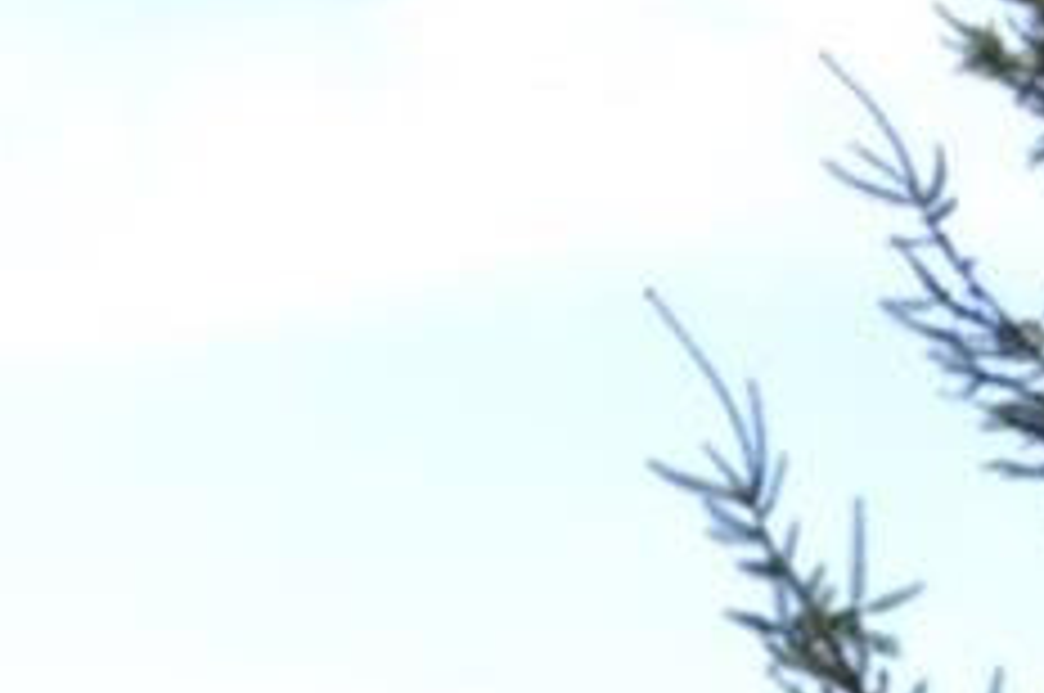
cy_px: 1372
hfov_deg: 12.1
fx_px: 4605
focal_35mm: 159
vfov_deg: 8.2
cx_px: -729
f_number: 7.1
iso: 100
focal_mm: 24
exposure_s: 1/200
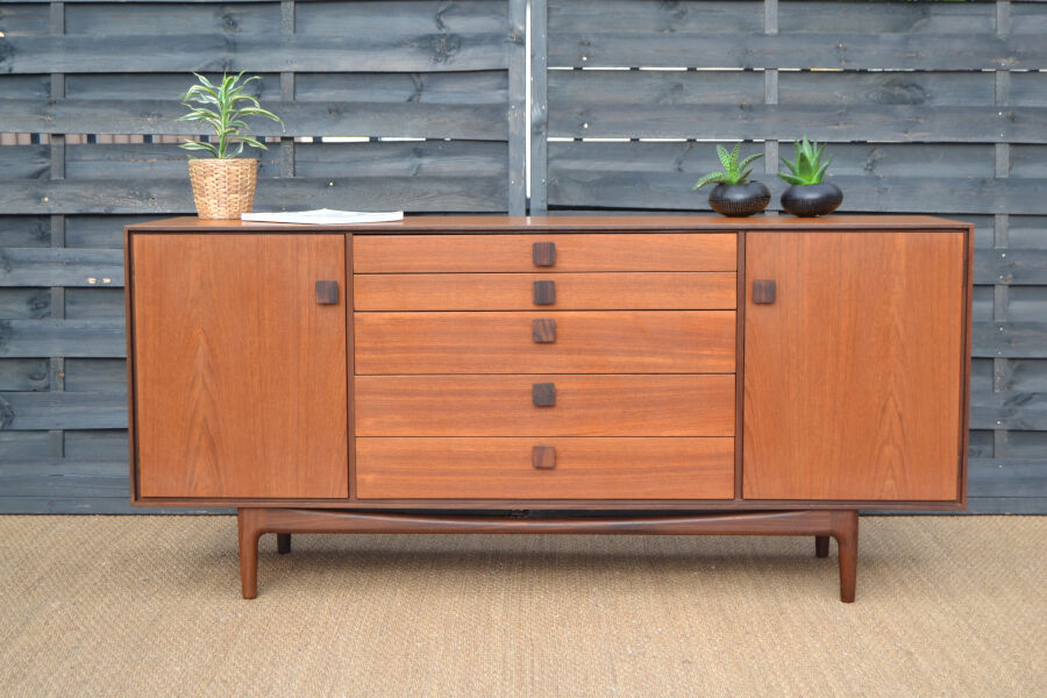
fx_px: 1658
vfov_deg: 23.8
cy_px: 349
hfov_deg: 35.1
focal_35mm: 57
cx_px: 524
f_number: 5.6
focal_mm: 38
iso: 125
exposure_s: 1/125
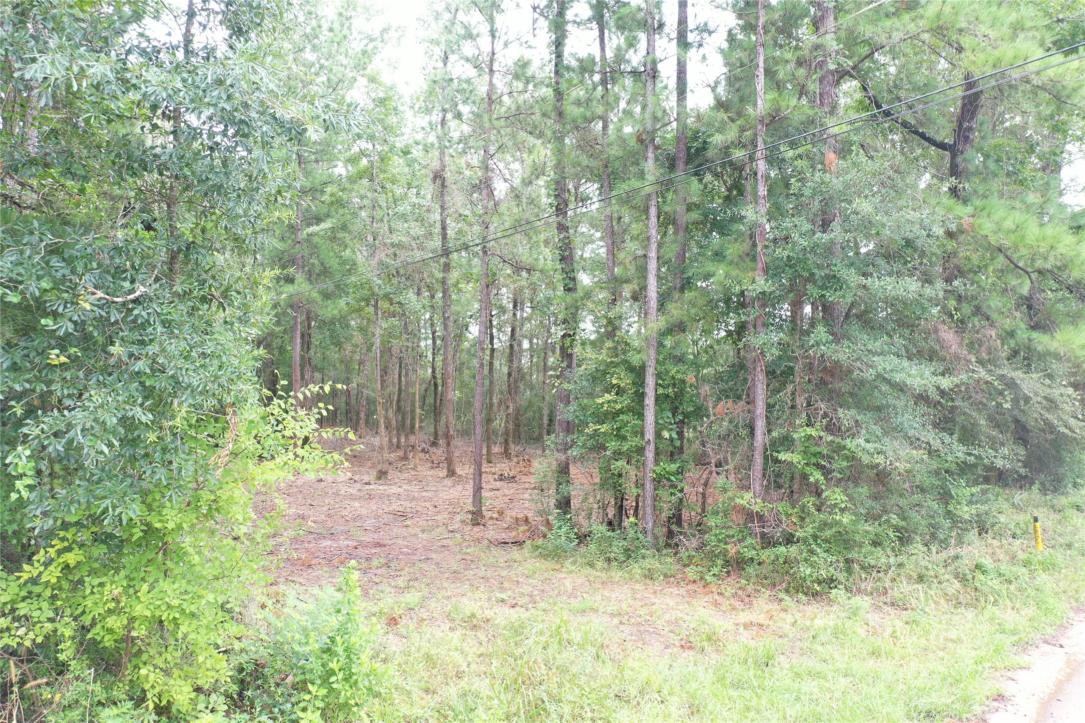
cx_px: 542
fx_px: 844
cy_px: 362
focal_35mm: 28
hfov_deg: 65.5
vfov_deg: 46.4
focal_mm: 10.26
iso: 100
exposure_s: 1/50
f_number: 3.5
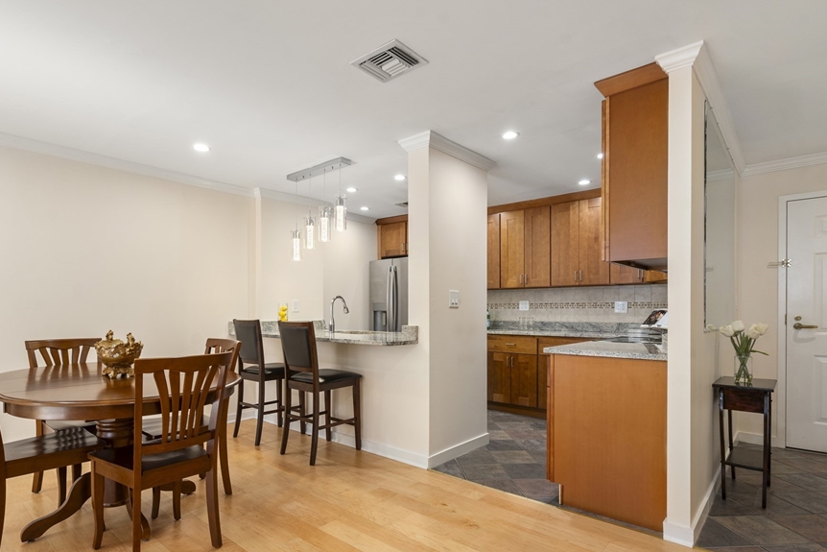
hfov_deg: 86.8
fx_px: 437
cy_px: 308
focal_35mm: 19
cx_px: 394
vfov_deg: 64.4
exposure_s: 1/6
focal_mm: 16
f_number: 7.1
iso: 320
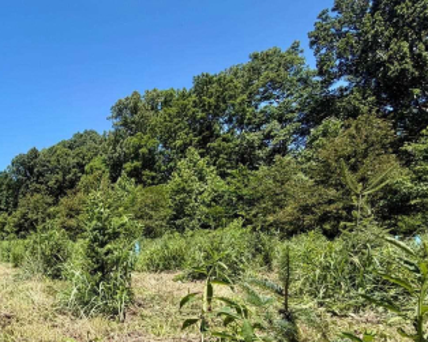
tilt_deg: -3.5
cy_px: 270
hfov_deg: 47.7
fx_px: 367
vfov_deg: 47.4
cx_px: -18
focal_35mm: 29
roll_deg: +2.3
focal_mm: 2.22
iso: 25
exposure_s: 1/770
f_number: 2.2
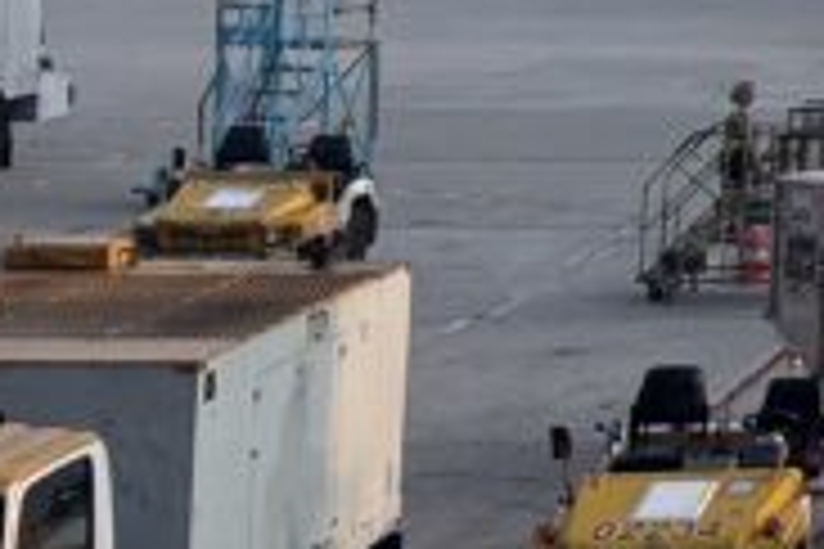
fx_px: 3456
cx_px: 2283
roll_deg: -1.9
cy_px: -315
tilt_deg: +1.0
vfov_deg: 8.8
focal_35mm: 151
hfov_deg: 10.6
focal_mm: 5.96
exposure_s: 1/505
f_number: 1.6
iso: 50
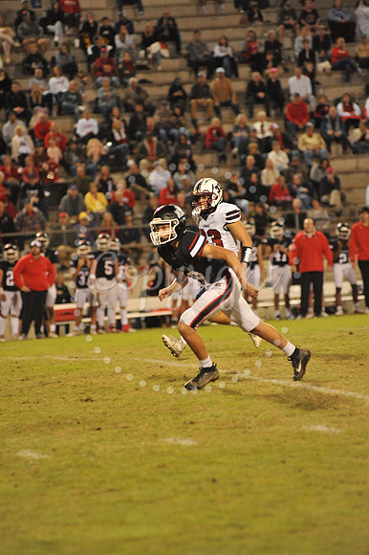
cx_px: 184
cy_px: 278
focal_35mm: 200
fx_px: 3078
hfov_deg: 6.9
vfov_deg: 10.3
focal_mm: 200
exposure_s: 1/320
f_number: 4
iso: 6400
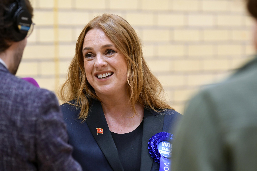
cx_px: 128
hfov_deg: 10.2
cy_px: 86
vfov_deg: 6.8
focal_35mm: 202
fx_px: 1445
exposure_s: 1/100
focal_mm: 135
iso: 1000
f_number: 2.8
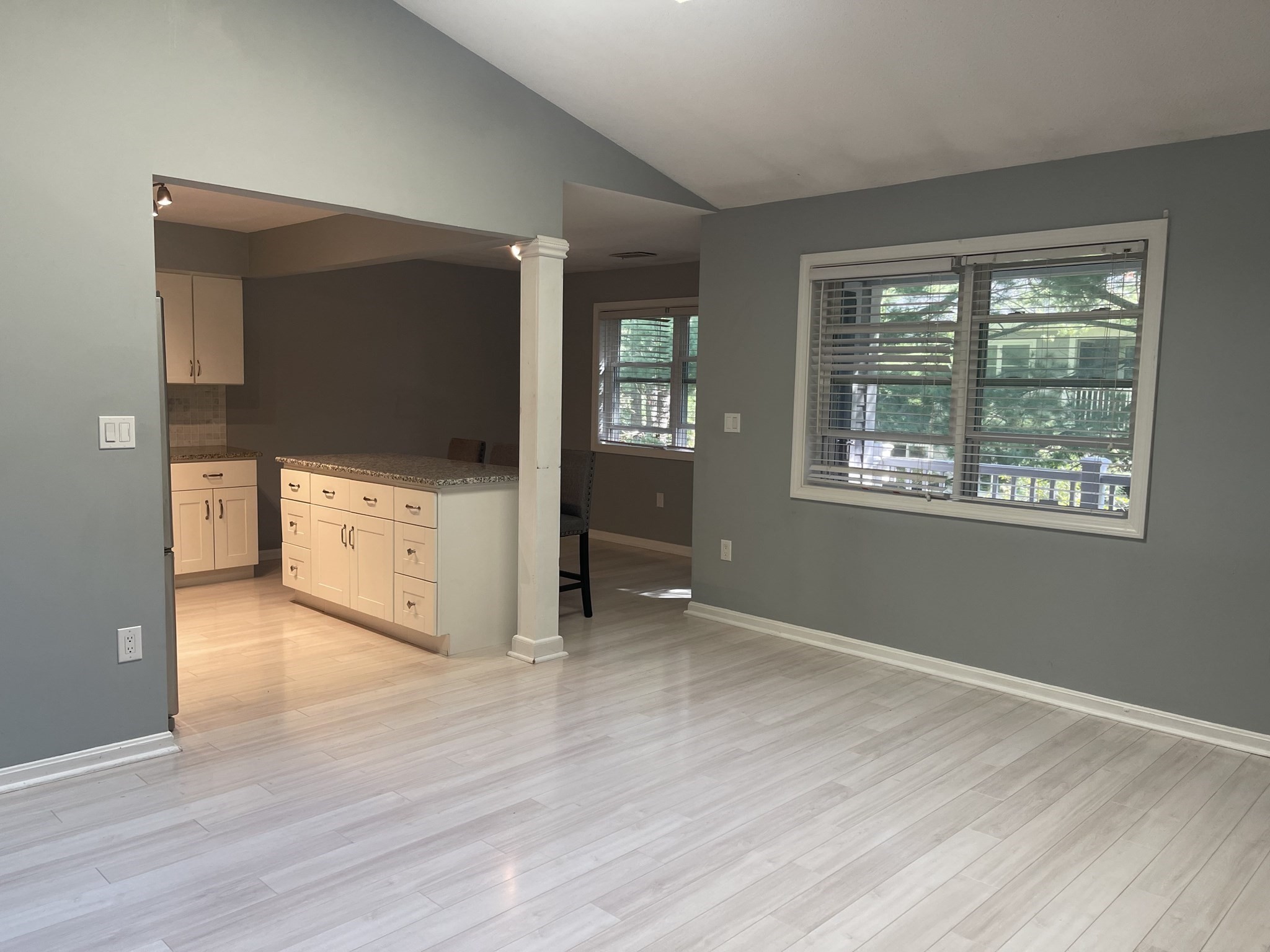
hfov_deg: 69.4
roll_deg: -1.8
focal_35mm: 25
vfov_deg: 54.9
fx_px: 917
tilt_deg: -5.7
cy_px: 476
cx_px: 635
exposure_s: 1/120
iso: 125
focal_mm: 5.1
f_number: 1.6
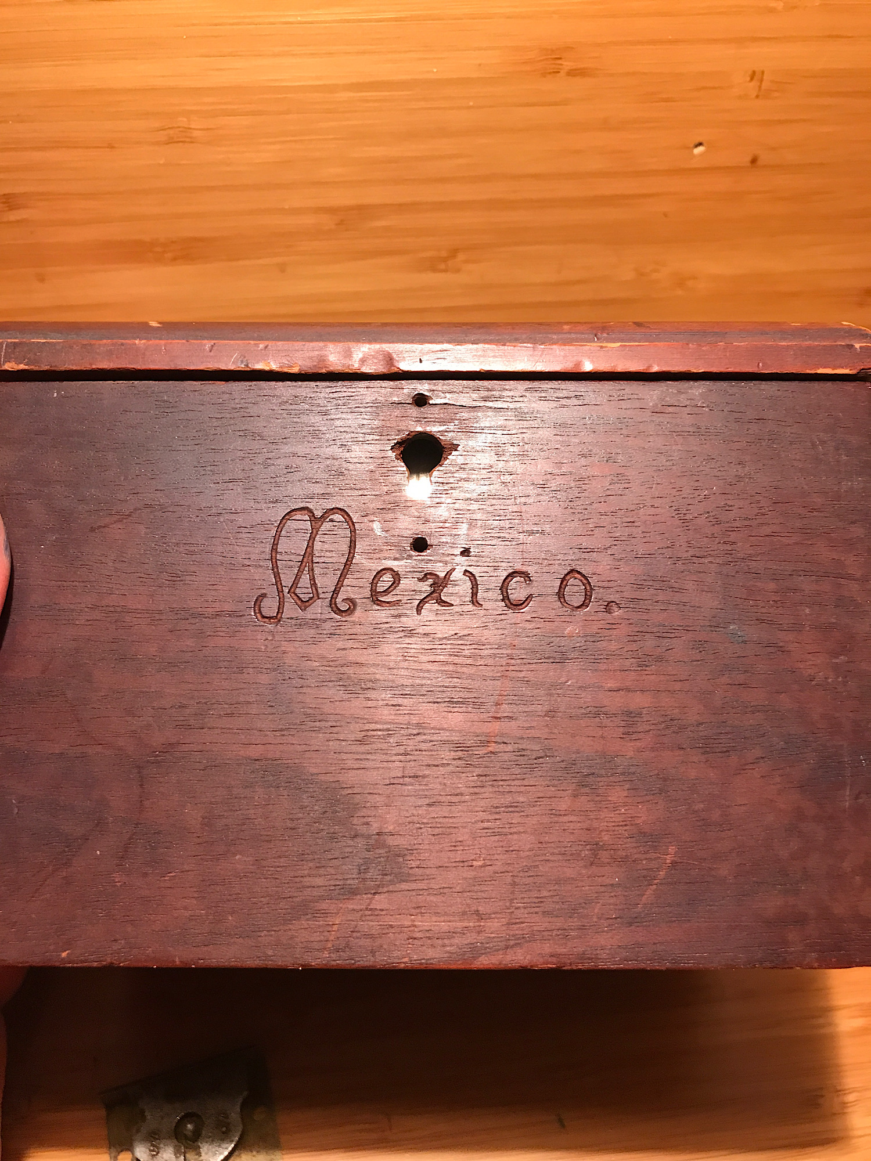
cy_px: 580
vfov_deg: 63.4
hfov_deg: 49.7
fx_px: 939
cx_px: 436
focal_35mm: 28
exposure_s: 1/30
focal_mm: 3.99
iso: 40
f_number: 1.8
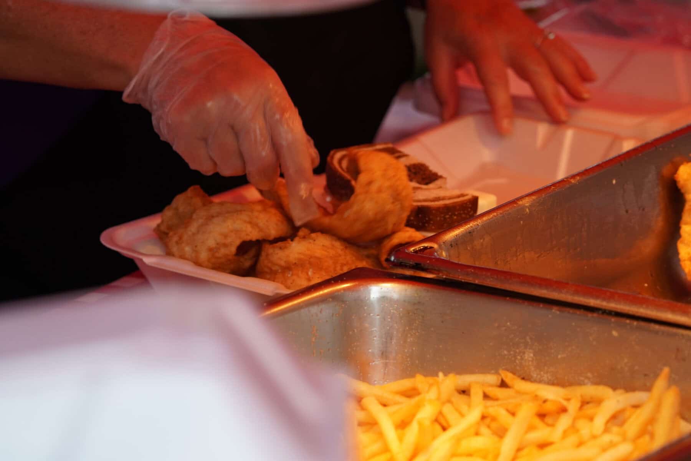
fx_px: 2879
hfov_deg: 13.7
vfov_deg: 9.1
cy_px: 230
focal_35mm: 150
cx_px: 346
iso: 250
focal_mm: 100
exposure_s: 1/160
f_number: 5.6
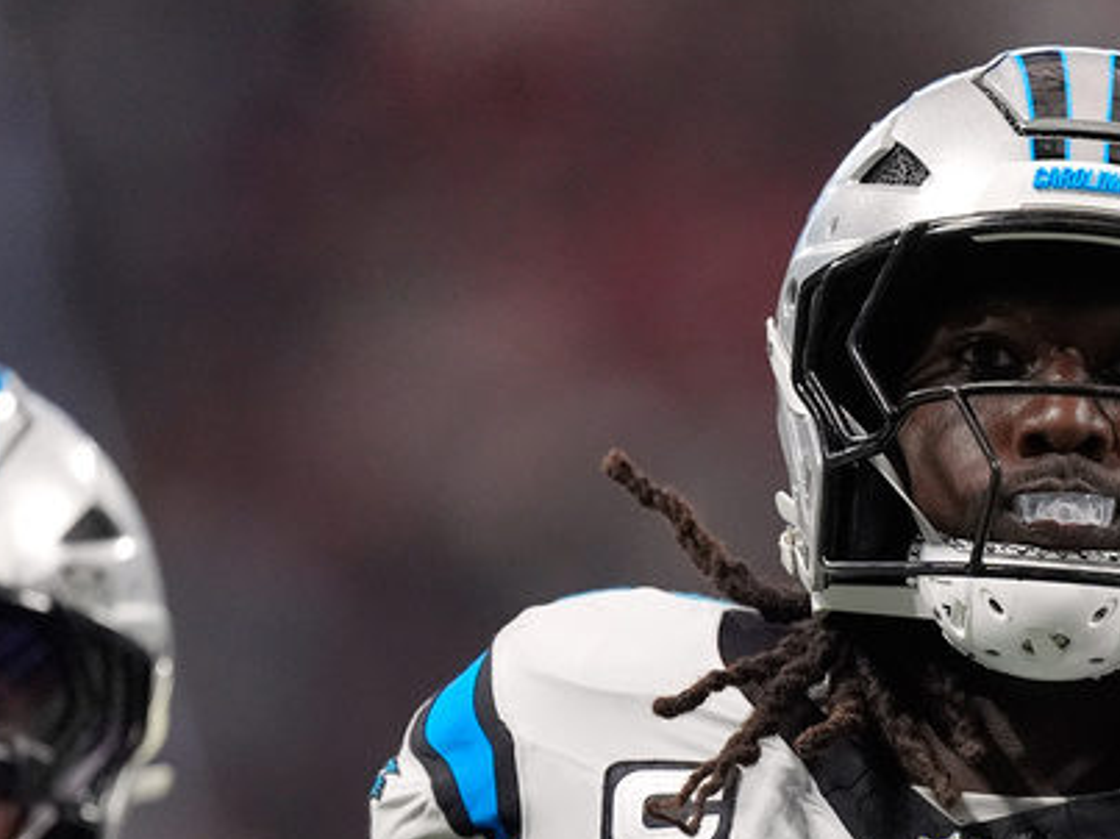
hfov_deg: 1.4
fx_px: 47386
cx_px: 809
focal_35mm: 1465
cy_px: 714
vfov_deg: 1.0
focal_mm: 600
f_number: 4
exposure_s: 1/2000
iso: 5000
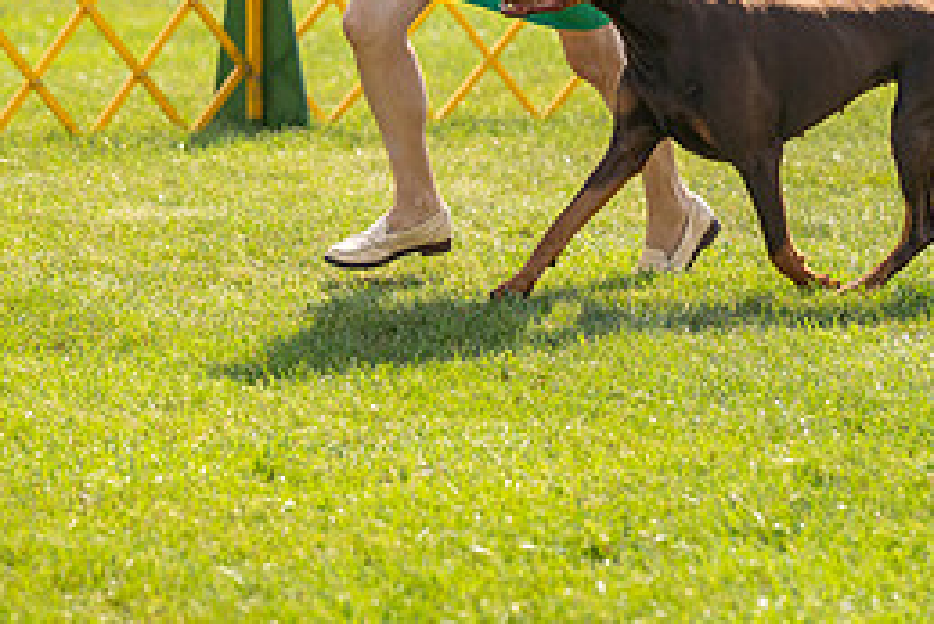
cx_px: 343
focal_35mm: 388
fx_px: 10072
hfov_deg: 5.3
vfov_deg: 3.5
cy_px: -49
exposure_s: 1/1600
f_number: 3.5
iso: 200
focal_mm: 173
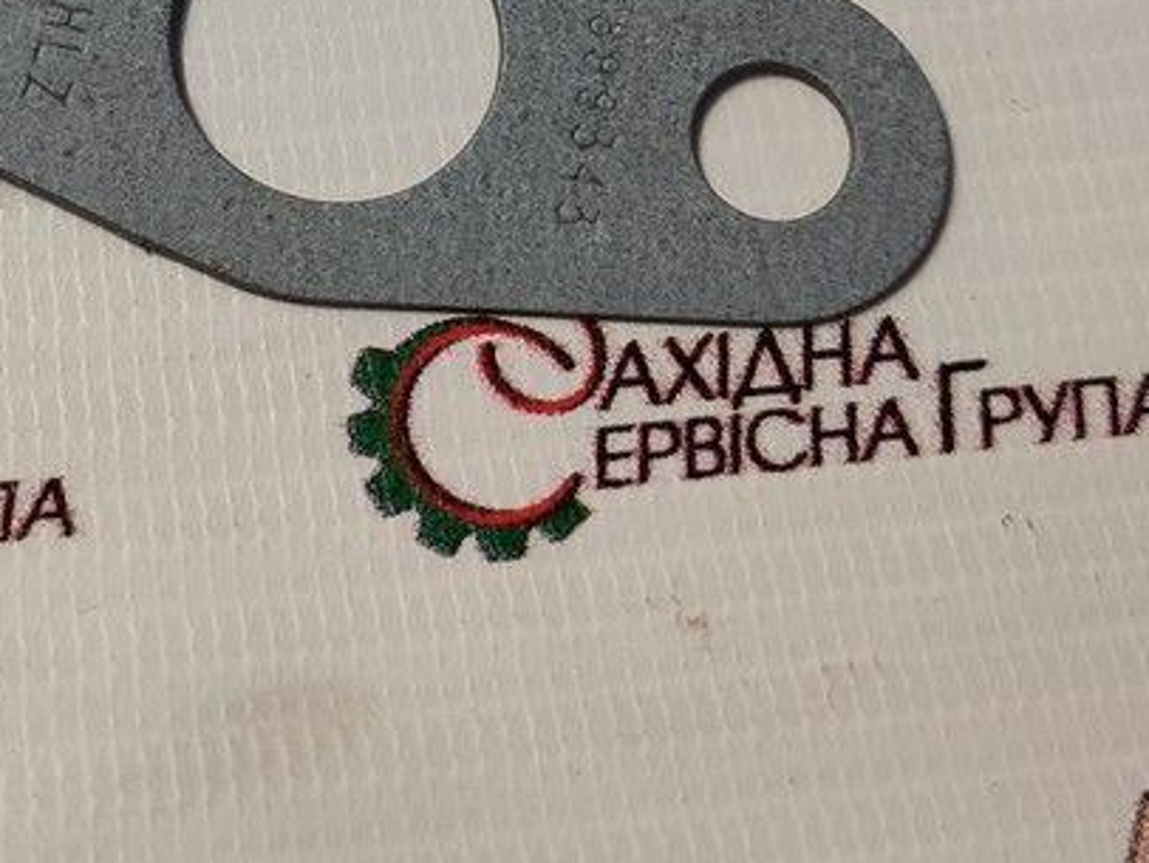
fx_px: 2126
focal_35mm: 64
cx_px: 266
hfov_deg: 29.7
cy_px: -110
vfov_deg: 21.6
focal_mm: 4.77
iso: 199
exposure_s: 1/100
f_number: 1.75
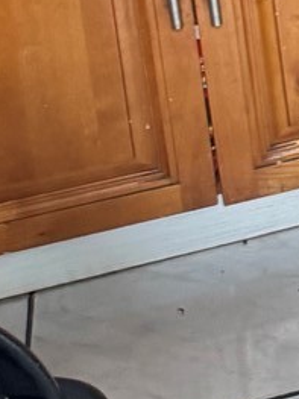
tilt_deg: -16.8
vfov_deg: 12.1
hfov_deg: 8.6
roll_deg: +0.0
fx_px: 1683
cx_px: 856
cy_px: -384
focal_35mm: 146
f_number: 1.78
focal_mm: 6.76
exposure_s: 1/60
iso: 320
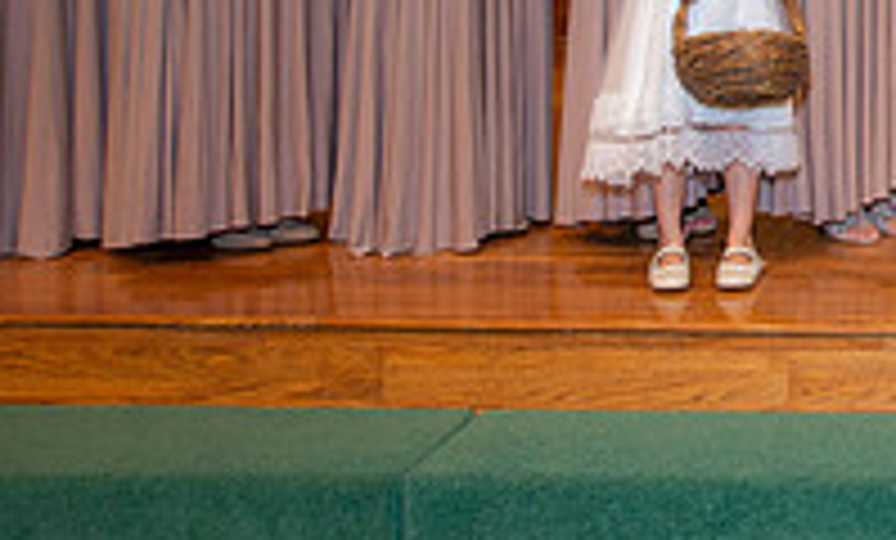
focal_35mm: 64
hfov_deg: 27.1
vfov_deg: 18.8
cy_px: -105
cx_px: 1167
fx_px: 1548
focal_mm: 20
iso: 800
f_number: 3.5
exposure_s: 1/160
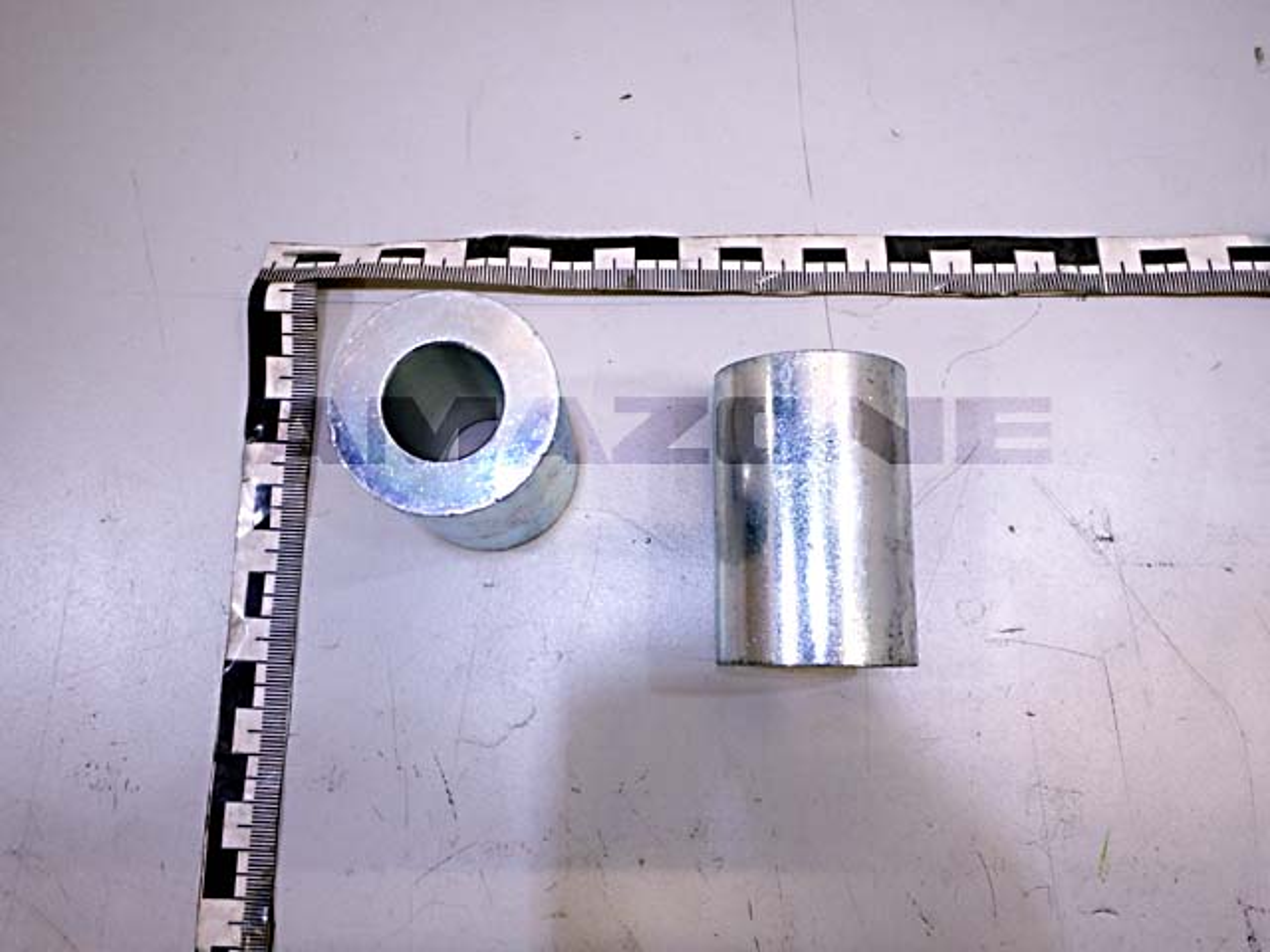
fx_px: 1027
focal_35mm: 28
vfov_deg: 49.7
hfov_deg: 63.4
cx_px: 635
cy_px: 476
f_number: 3.9
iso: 400
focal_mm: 5
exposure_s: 1/30
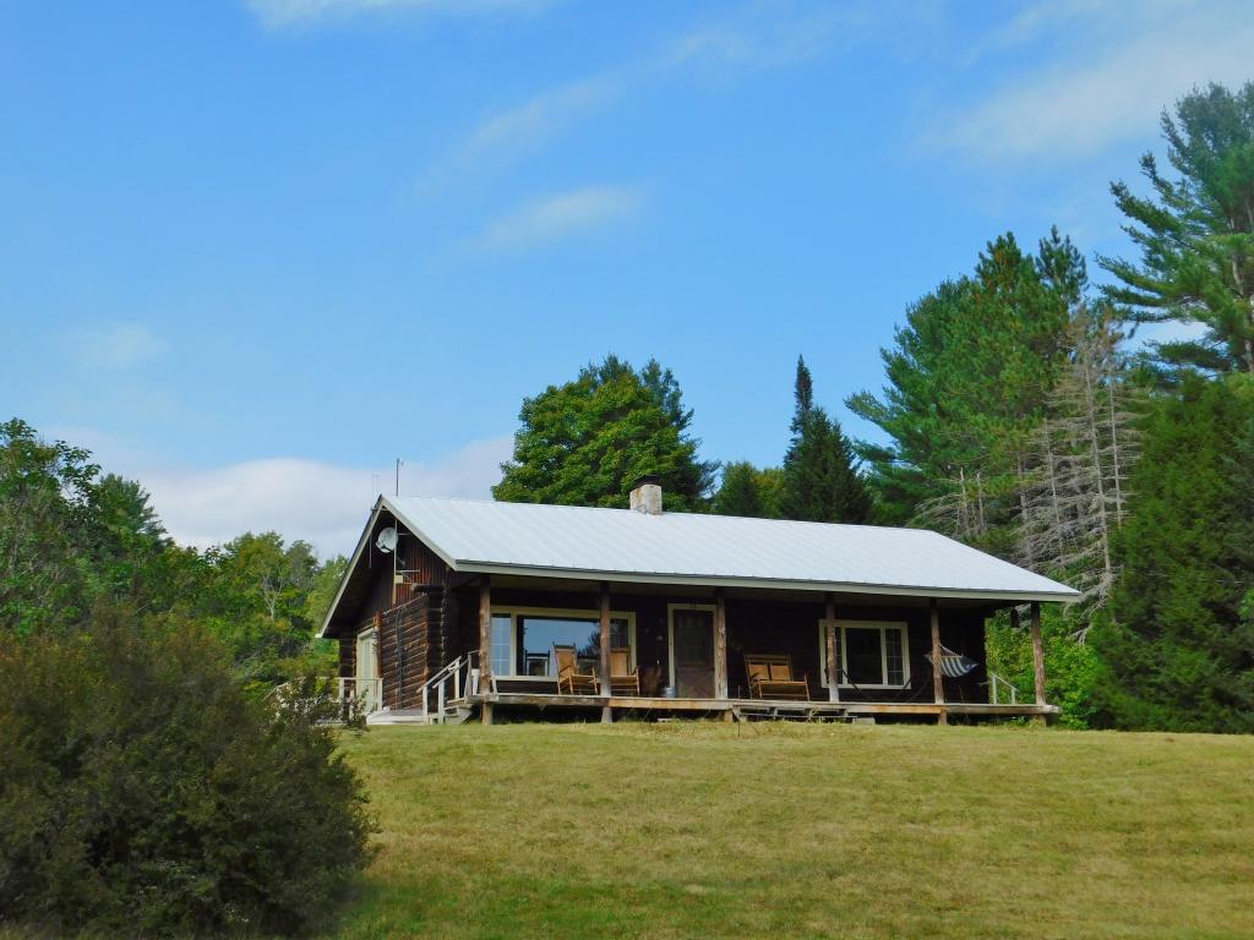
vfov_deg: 32.2
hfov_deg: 42.1
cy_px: 470
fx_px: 1630
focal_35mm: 45
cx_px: 627
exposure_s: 1/1250
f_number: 3.7
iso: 125
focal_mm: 8
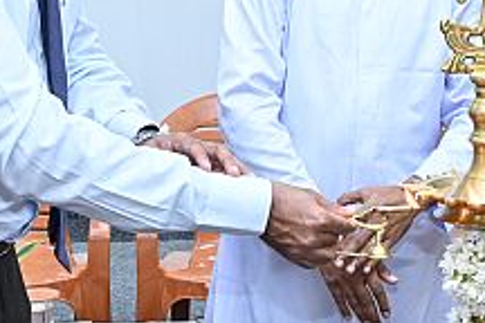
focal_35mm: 100
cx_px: 415
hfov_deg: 20.1
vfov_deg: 13.7
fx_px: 1347
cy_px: 109
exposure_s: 1/100
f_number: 6.3
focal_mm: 18
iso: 1600
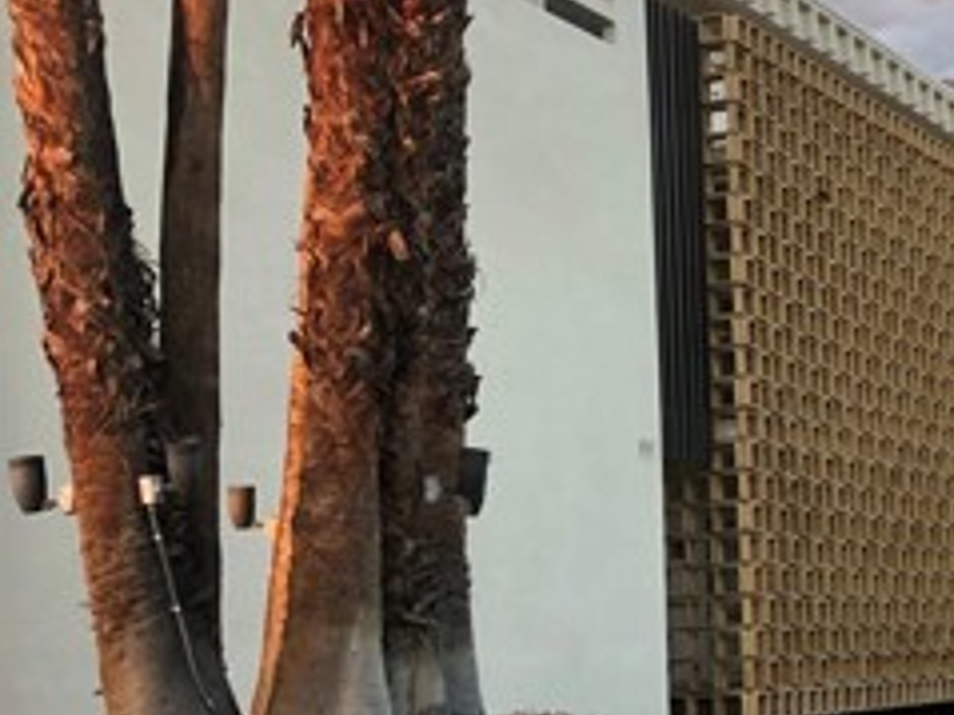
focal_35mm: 75
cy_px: 459
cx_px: 1018
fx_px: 2066
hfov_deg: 24.5
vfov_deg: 19.6
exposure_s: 1/120
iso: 64
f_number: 1.8
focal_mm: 3.99
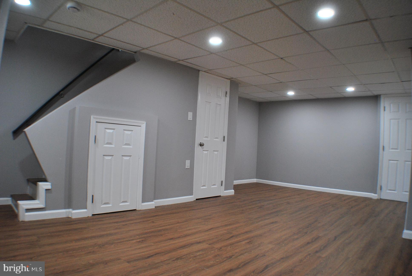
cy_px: 138
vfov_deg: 40.1
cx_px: 206
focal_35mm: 33
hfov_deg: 57.2
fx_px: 378
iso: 400
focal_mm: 22
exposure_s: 1/60
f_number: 3.8
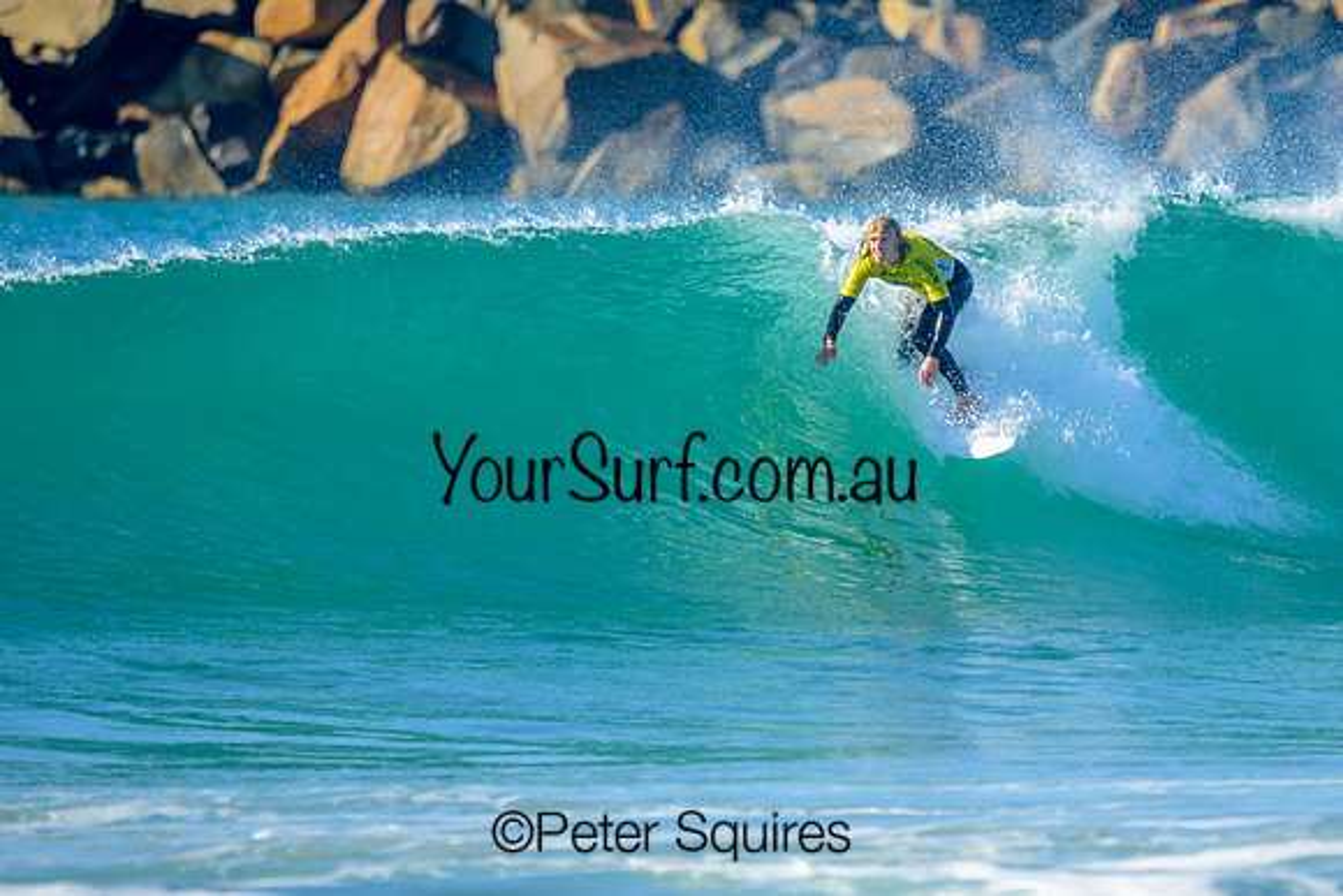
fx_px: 40888
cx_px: 814
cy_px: 371
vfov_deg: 1.3
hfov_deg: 1.9
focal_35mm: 1096
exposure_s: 1/2000
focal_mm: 800
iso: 500
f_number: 6.3
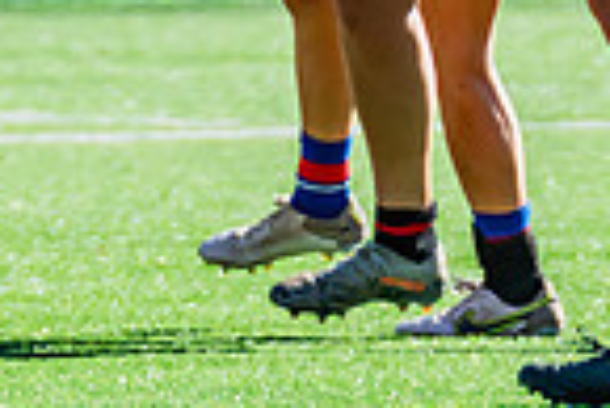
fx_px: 47661
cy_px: -288
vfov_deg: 0.5
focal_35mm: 2810
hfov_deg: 0.7
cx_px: -12
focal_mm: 600
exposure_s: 1/1250
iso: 800
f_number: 8
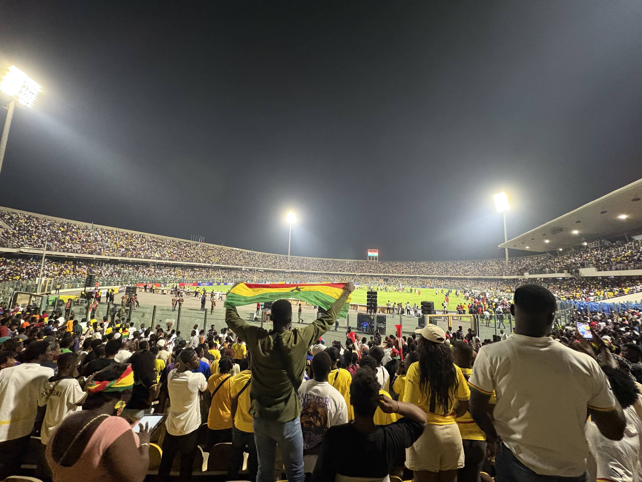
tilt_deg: +8.2
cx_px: 321
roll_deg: -2.0
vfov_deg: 85.7
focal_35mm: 14
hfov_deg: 102.1
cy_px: 241
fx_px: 260
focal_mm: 2.22
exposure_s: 1/50
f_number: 2.2
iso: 800
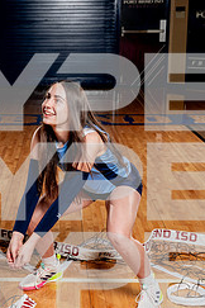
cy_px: 183
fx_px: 632
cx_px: 44
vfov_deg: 27.3
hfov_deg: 18.3
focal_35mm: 74
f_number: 5.6
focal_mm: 40
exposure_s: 1/250
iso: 200
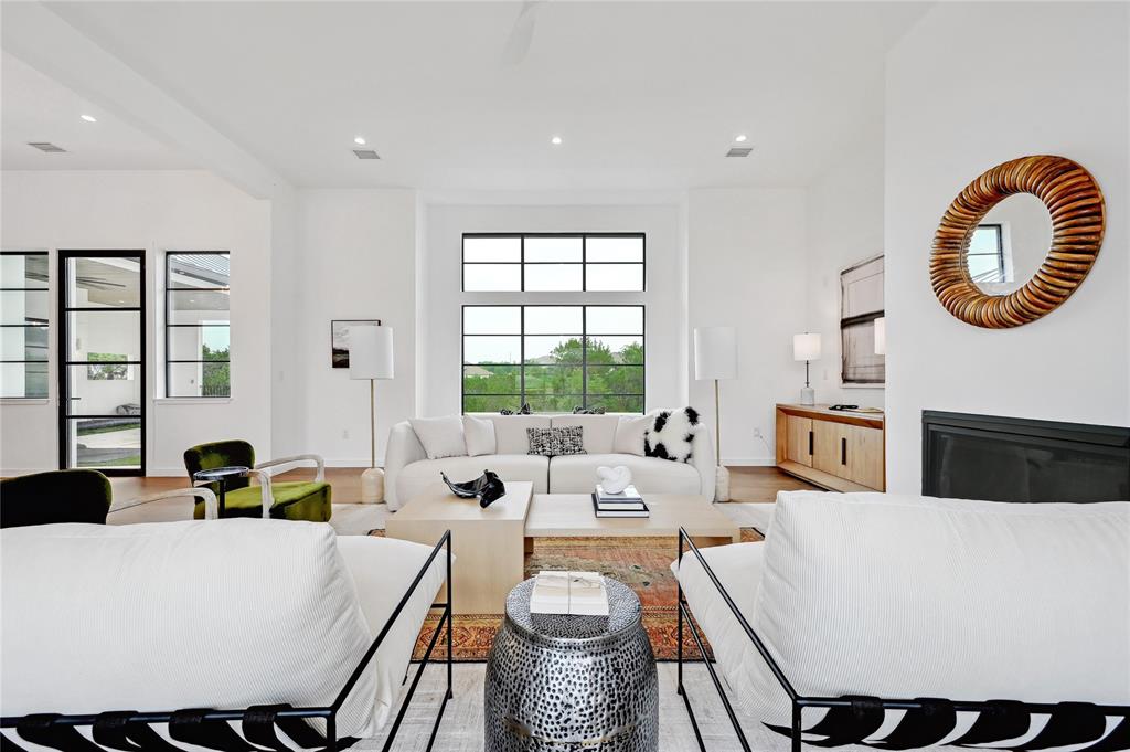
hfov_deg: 104.3
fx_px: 439
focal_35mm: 14
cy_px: 376
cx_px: 565
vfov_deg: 81.1
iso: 1000
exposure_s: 1/80
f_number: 9
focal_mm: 14
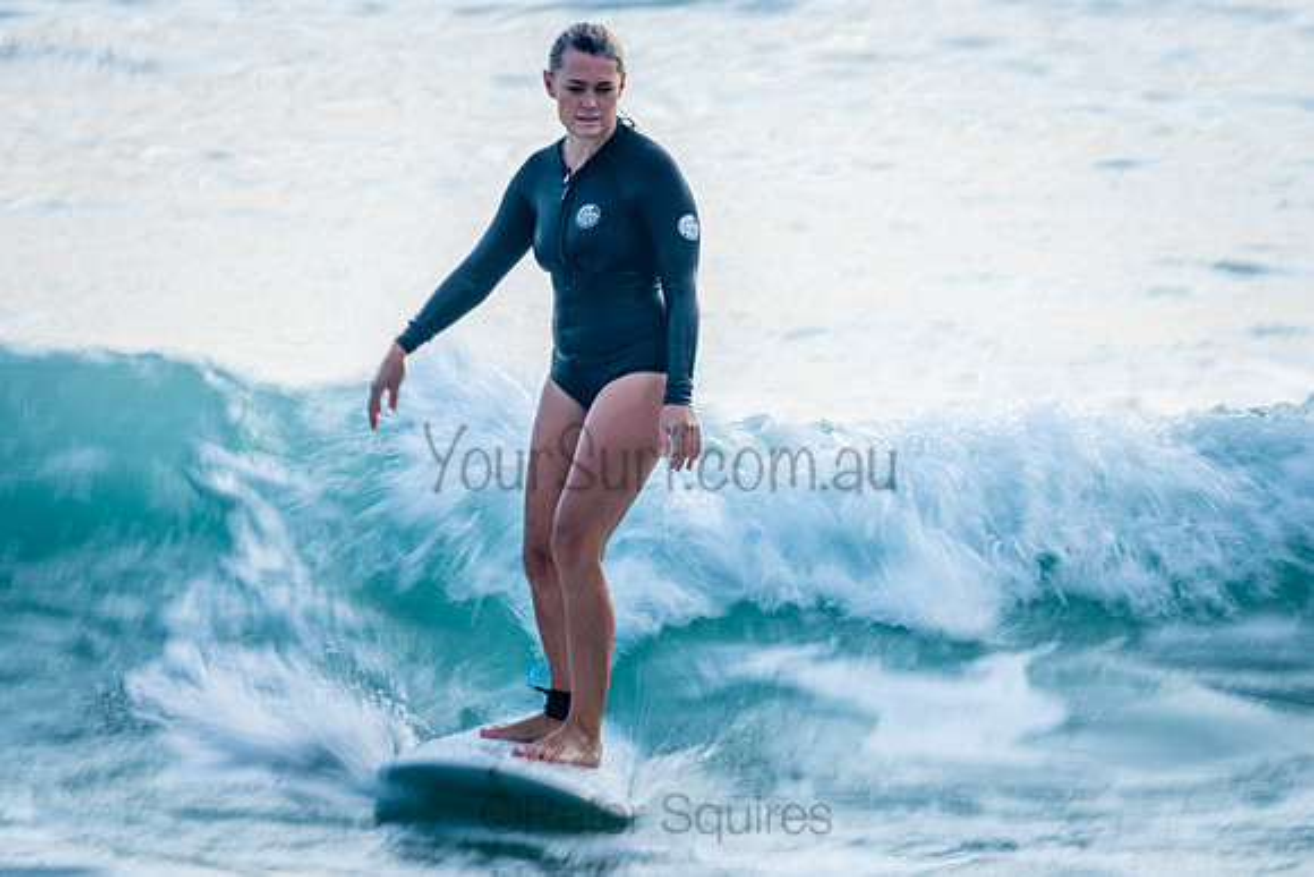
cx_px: 518
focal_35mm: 506
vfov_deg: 2.7
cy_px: 487
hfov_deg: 4.1
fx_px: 18490
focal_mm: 410
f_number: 16
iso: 31
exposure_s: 1/20
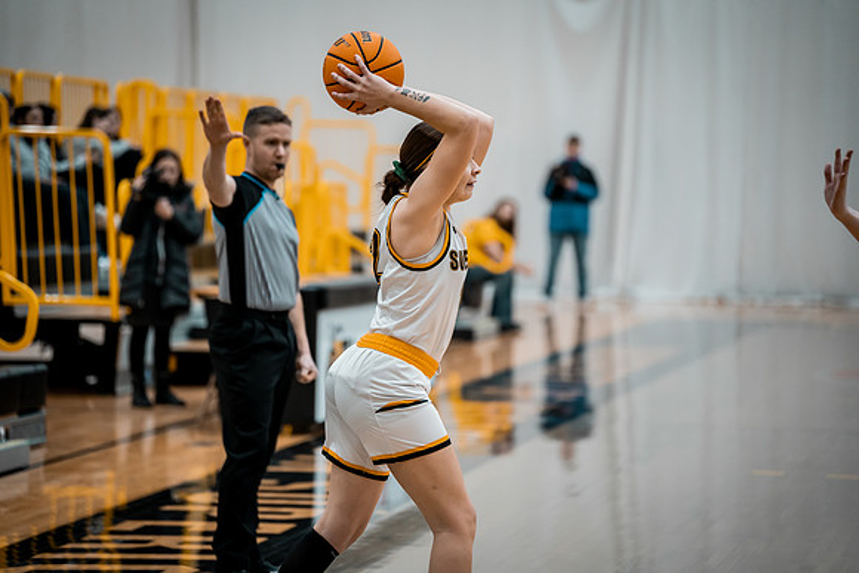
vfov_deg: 9.2
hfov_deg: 13.7
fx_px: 3580
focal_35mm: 150
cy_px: 286
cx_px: 430
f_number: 2.8
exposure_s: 1/640
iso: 1600
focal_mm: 150
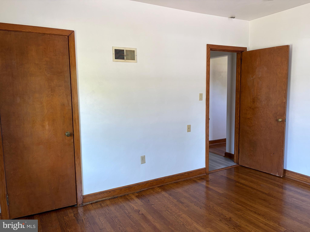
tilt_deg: -5.4
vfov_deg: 53.1
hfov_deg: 67.3
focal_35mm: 26
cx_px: 155
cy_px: 116
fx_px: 233
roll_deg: +1.2
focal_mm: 5.96
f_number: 1.6
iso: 125
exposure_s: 1/69
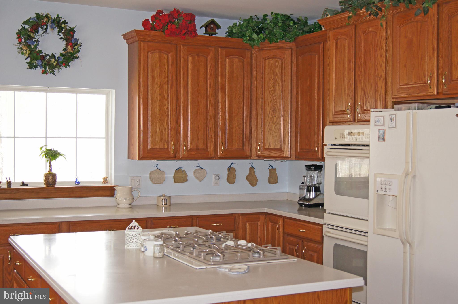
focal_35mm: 52
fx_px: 667
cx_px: 229
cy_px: 152
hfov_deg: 37.9
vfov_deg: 25.7
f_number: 4.5
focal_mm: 35
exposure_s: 1/60
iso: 640
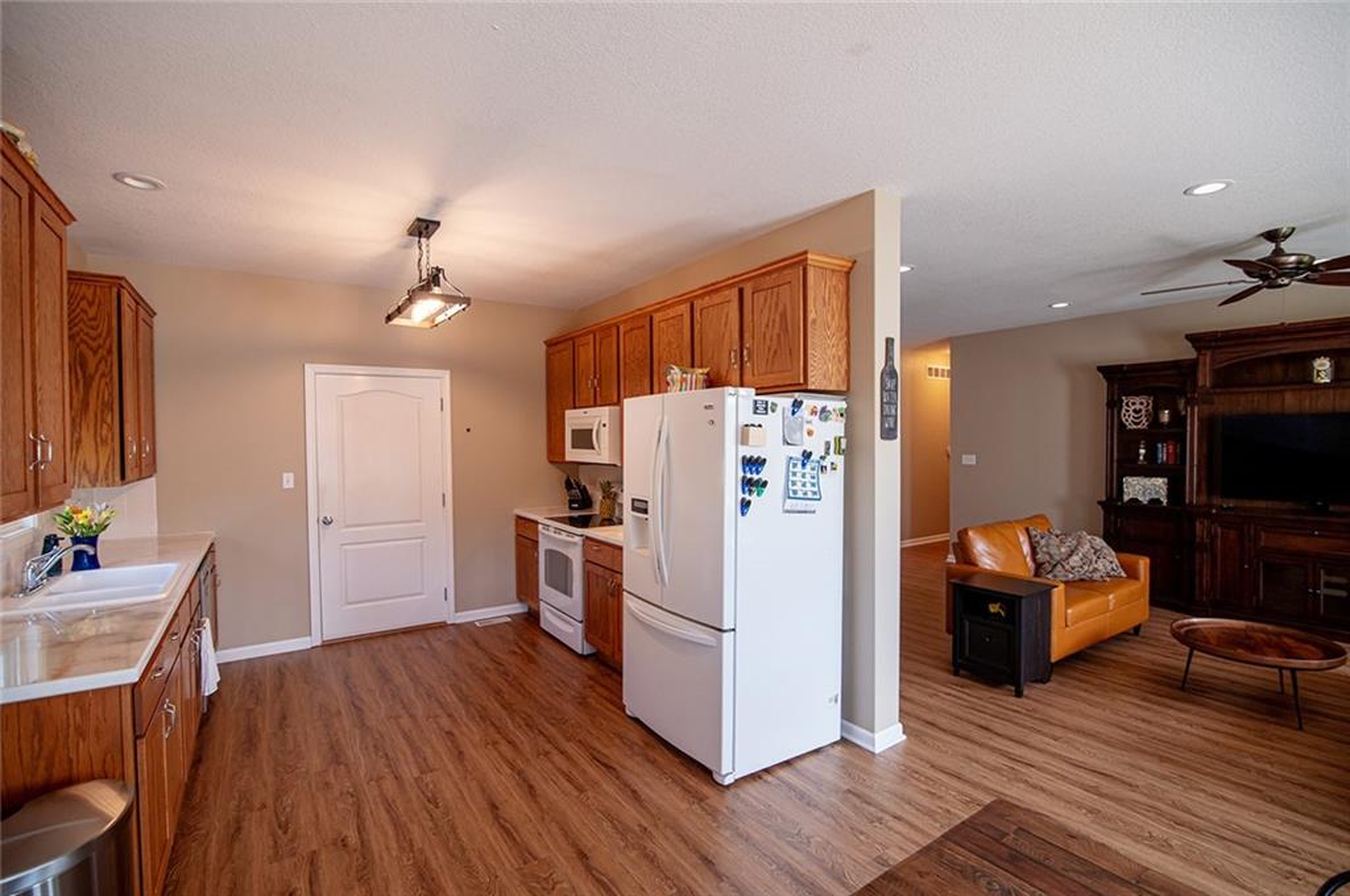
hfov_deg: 96.8
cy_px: 448
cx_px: 675
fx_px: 599
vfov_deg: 73.6
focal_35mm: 16
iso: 320
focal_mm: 16
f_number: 4
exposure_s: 1/200
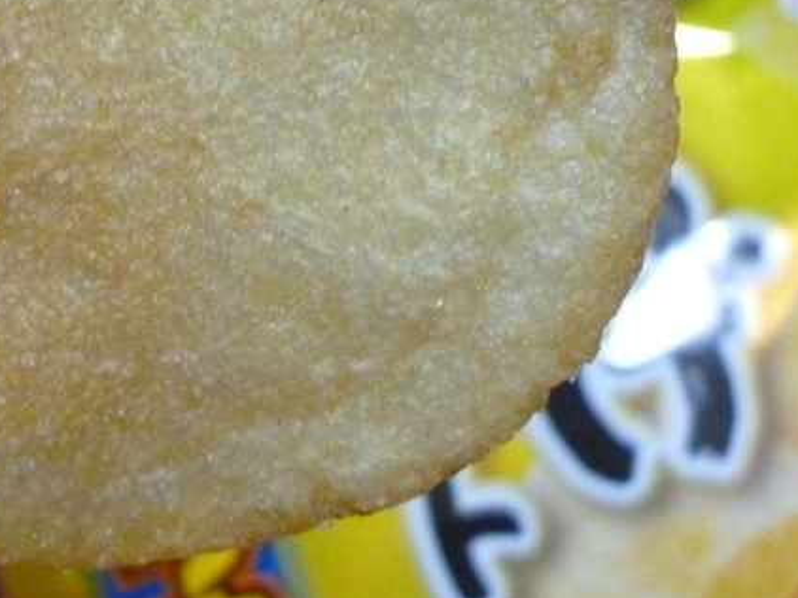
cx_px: 338
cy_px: 108
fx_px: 1567
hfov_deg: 28.5
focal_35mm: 68
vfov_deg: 21.3
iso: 800
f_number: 3.1
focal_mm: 5
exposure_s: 1/60
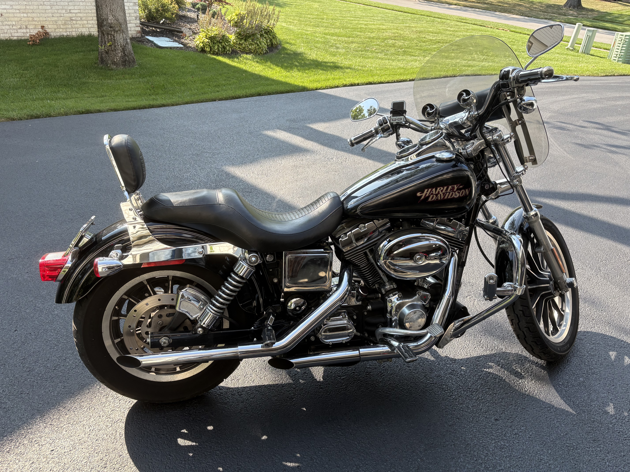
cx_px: 315
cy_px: 236
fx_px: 473
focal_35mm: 26
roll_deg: -6.2
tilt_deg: -29.7
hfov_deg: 67.3
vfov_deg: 53.1
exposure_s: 1/591
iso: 50
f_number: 1.6
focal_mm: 5.96
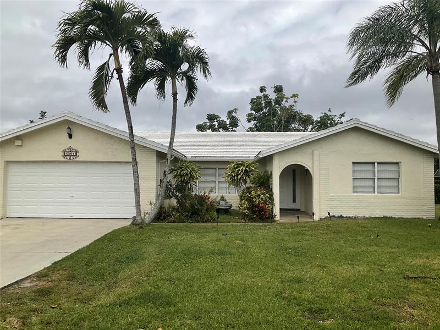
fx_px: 369
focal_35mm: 29
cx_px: 220
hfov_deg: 61.7
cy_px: 165
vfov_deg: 48.2
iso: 16
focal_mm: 3
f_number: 1.8
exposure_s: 1/2538
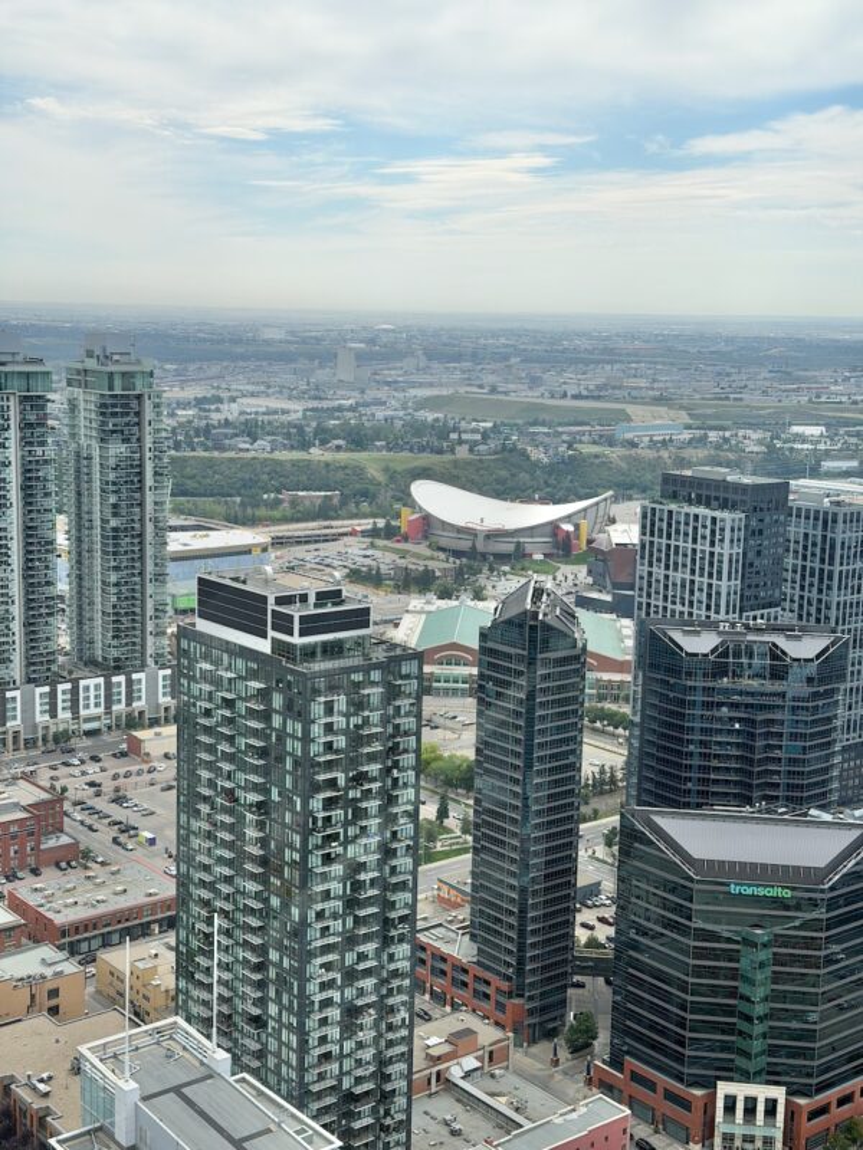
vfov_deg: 39.7
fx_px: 1596
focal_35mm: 48
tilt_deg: -10.3
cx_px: 432
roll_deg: -1.3
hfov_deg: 30.3
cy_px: 575
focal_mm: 6.76
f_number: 1.78
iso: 64
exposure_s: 1/2762
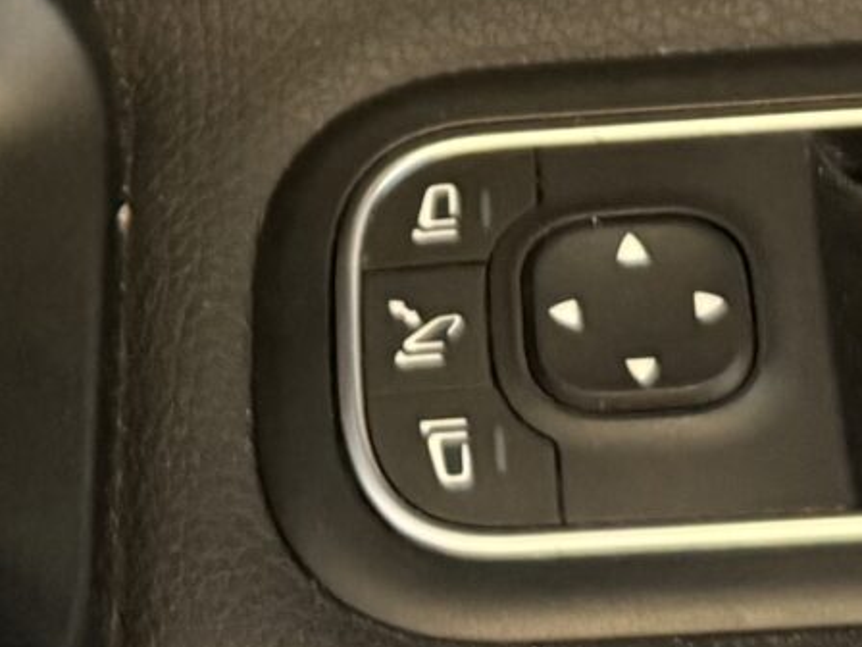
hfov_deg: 14.2
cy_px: -634
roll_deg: +4.8
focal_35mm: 137
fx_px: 3412
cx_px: -15
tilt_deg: -30.9
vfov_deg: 10.0
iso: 800
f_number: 1.78
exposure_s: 1/52
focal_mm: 6.76
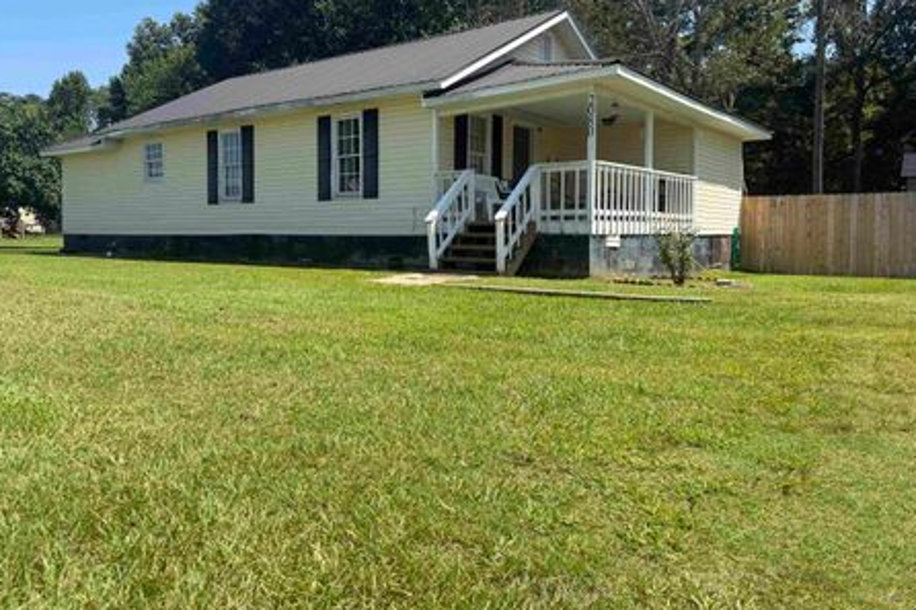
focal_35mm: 28
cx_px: 417
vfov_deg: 46.2
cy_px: 250
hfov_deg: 65.4
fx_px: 712
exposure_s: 1/3145
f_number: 1.78
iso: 80
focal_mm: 6.76
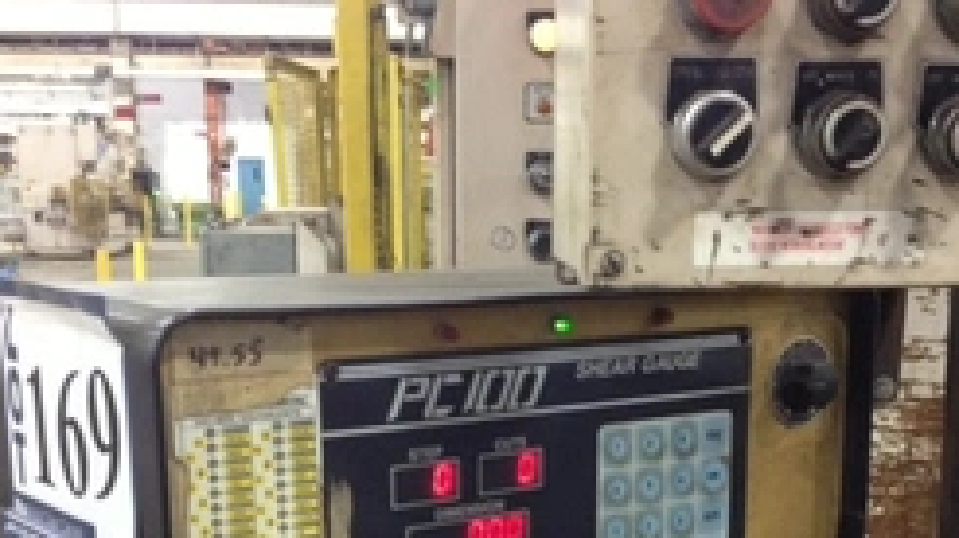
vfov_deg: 18.8
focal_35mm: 62
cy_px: 550
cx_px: 550
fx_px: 1576
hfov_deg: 33.8
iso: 400
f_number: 2.4
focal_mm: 4.28
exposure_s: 1/20
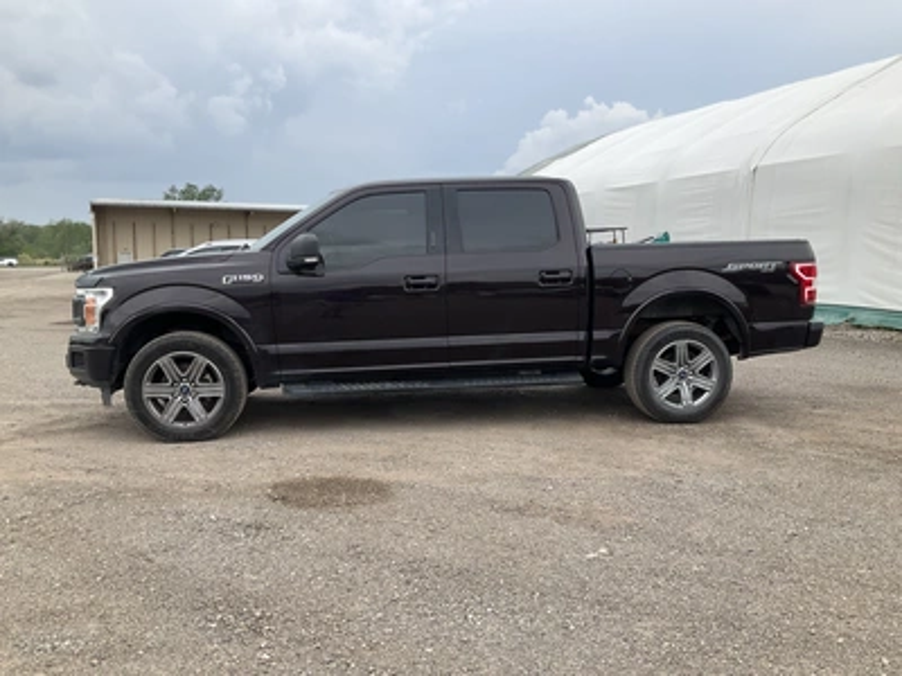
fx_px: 756
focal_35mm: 29
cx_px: 451
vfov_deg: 48.2
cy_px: 338
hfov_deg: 61.7
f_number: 1.8
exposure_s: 1/1098
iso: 25
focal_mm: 3
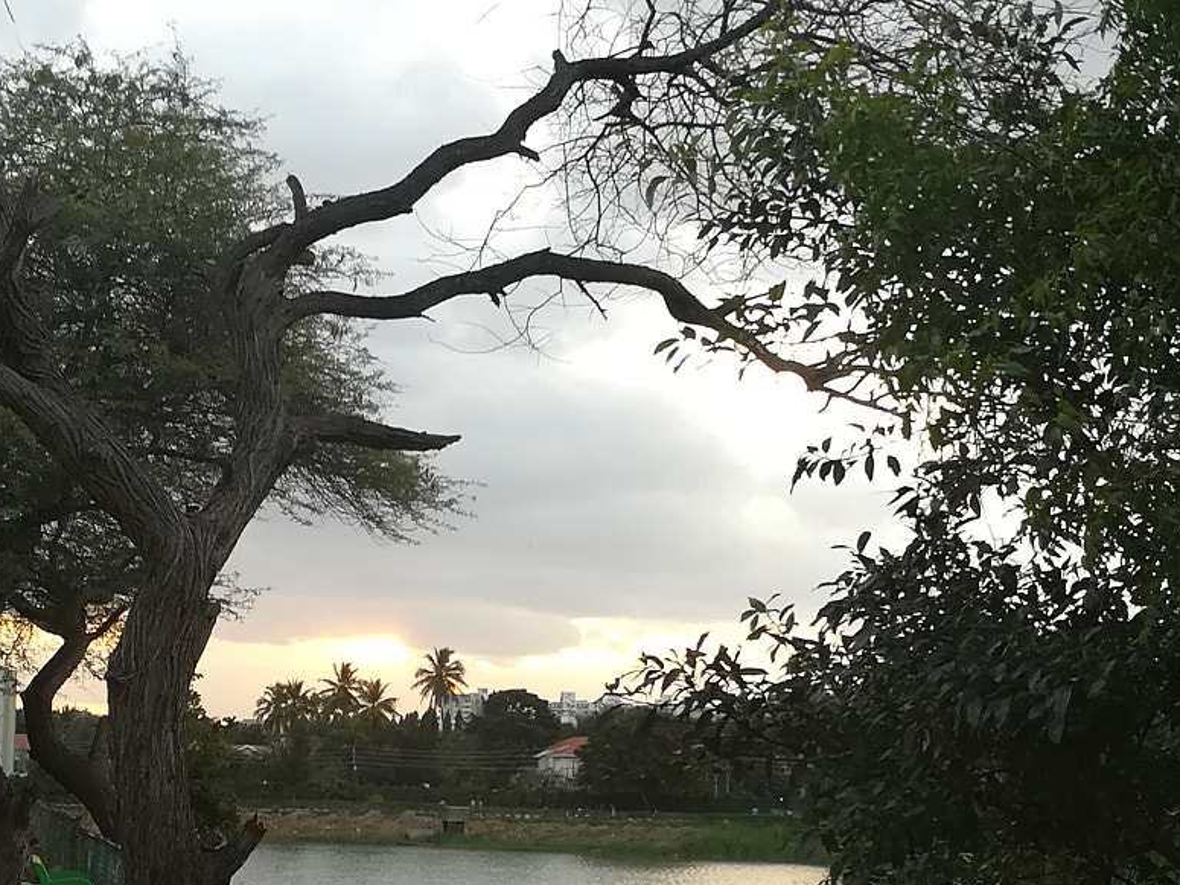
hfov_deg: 30.1
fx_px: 2181
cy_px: 670
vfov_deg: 22.7
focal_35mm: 64
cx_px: 393
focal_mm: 3.83
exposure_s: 1/60
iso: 64
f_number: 2.2
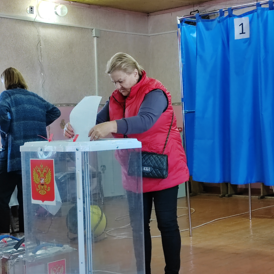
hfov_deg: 24.0
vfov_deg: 24.0
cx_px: 137
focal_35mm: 72
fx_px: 645
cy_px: 160
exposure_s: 1/100
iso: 1250
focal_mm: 5.52
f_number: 1.9
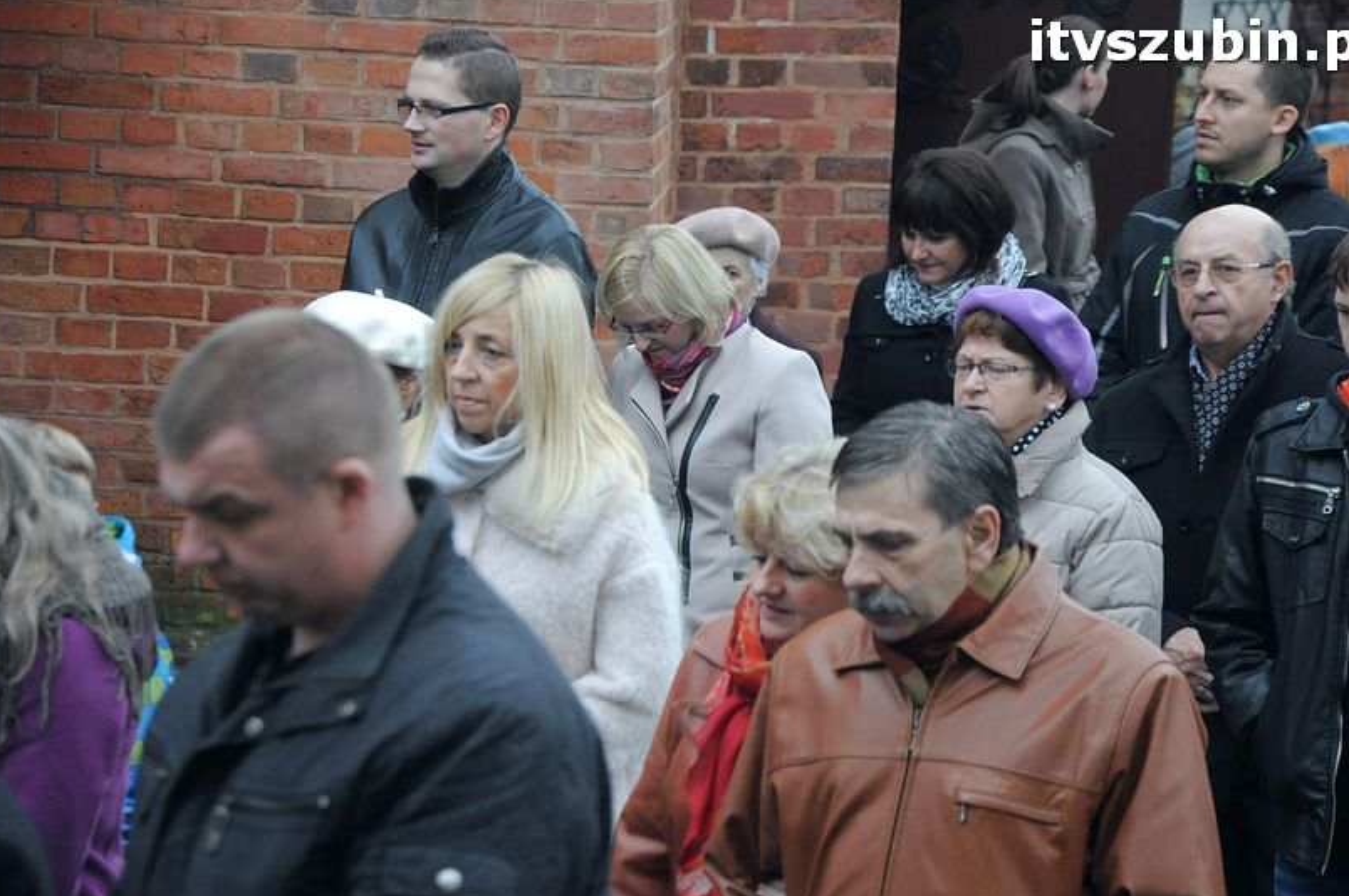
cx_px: 695
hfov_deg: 12.4
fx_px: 6233
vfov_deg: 8.2
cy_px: 464
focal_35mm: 167
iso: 1600
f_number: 5.6
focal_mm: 105
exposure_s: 1/250
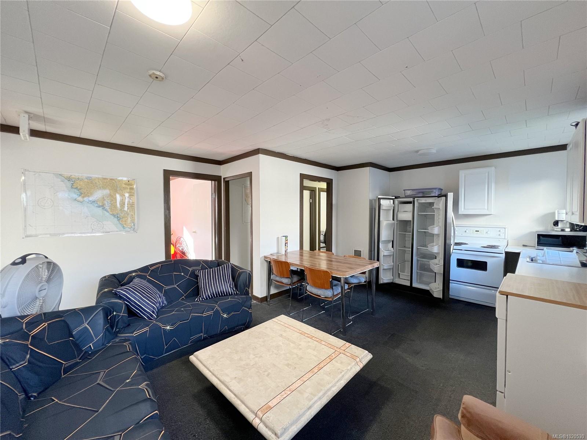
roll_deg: +0.4
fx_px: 220
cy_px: 220
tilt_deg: -1.2
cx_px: 294
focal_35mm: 13
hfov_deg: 106.2
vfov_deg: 89.9
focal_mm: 1.57
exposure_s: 1/120
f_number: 1.8
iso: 250
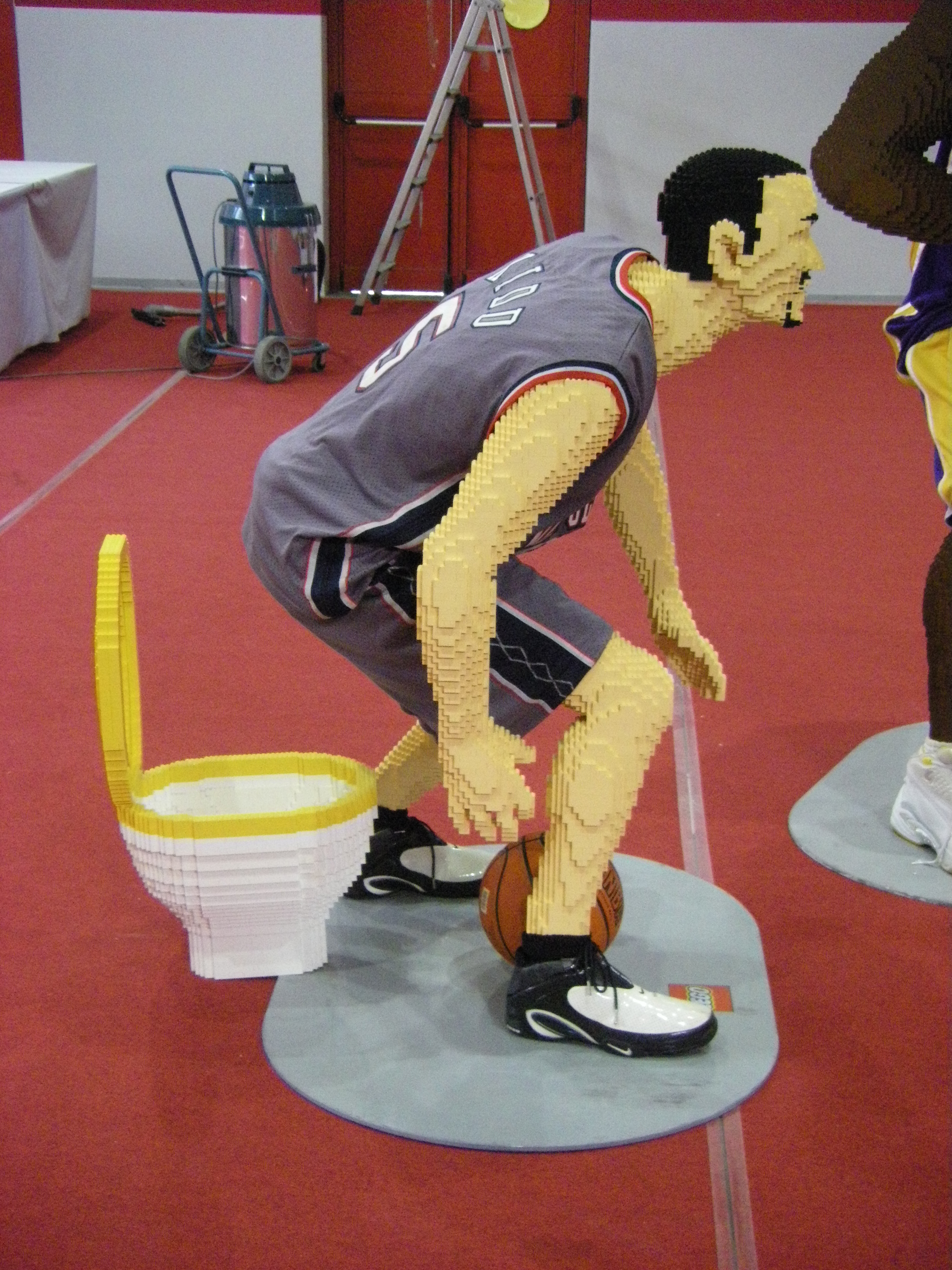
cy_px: 635
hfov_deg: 23.7
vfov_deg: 31.2
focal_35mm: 62
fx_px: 2273
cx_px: 476
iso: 800
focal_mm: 10.3
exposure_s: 1/40
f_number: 3.8
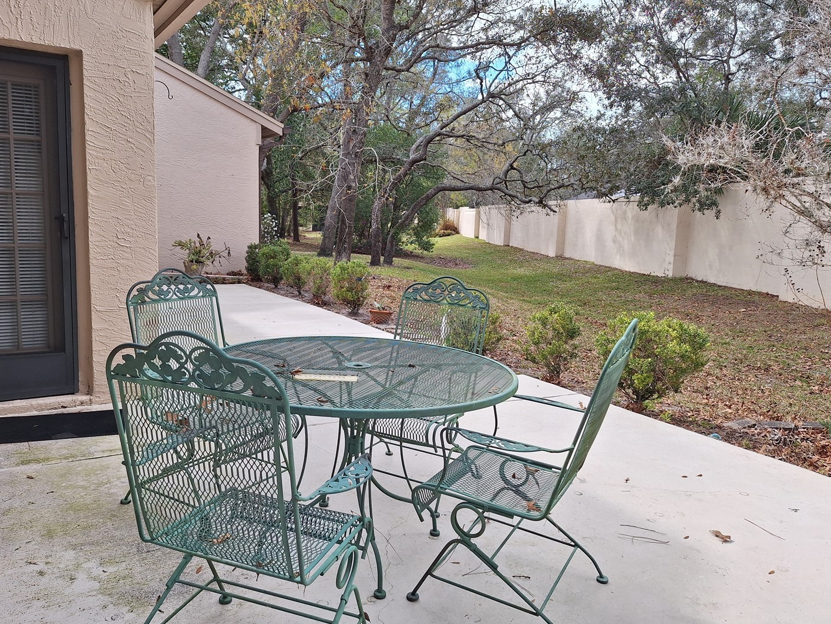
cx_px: 378
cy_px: 308
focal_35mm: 26
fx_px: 624
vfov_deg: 53.1
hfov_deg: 67.2
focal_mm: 5.54
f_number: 1.8
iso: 40
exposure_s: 1/792
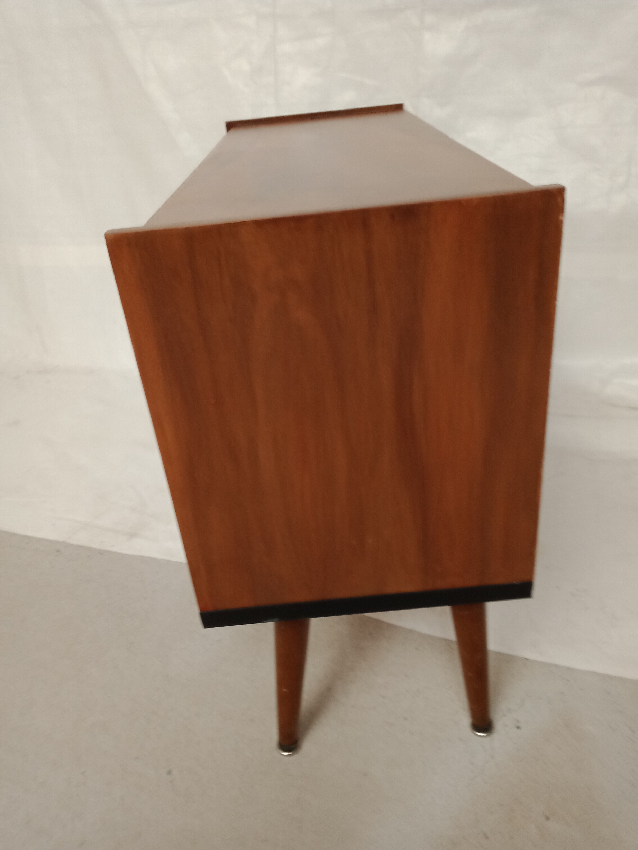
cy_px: 425
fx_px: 664
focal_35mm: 27
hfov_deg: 51.4
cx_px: 319
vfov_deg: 65.3
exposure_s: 1/33.3
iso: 290
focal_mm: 3.54
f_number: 2
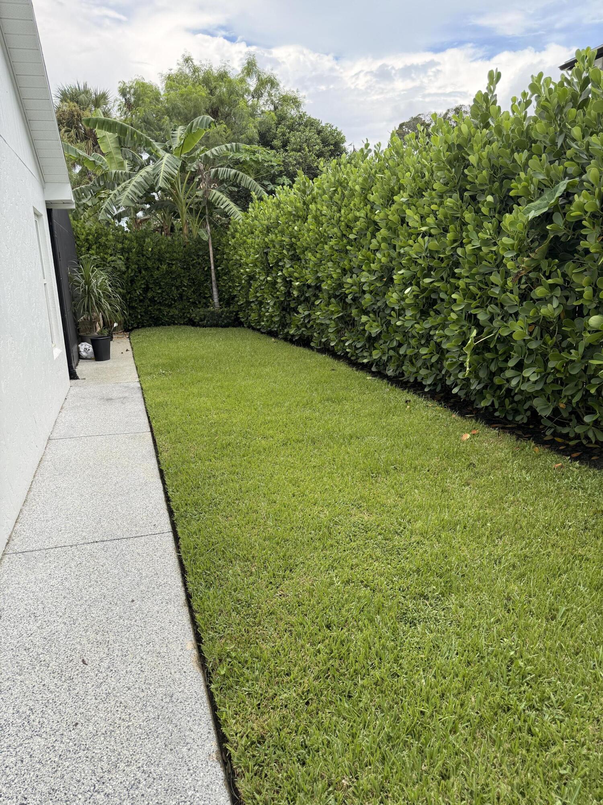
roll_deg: +2.7
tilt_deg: -11.4
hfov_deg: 56.8
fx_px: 557
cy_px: 402
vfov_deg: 71.6
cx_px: 302
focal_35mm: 24
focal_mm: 6.76
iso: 100
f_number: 1.78
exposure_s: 1/1949
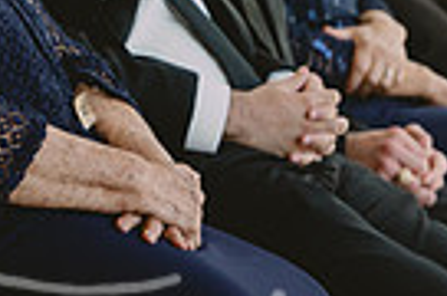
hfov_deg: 2.8
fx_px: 9241
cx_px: -214
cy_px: -13
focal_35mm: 746
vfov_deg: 1.8
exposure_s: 1/200
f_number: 2.8
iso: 640
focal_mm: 170
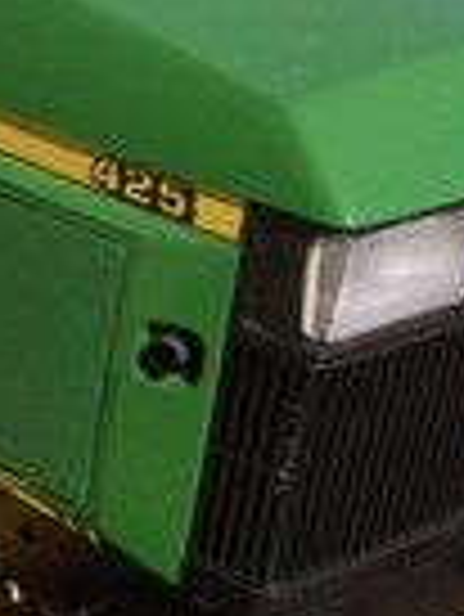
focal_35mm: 139
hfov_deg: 10.5
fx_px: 2480
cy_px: 333
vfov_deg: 14.2
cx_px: -126
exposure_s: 1/1727
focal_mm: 4.28
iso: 64
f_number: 2.4
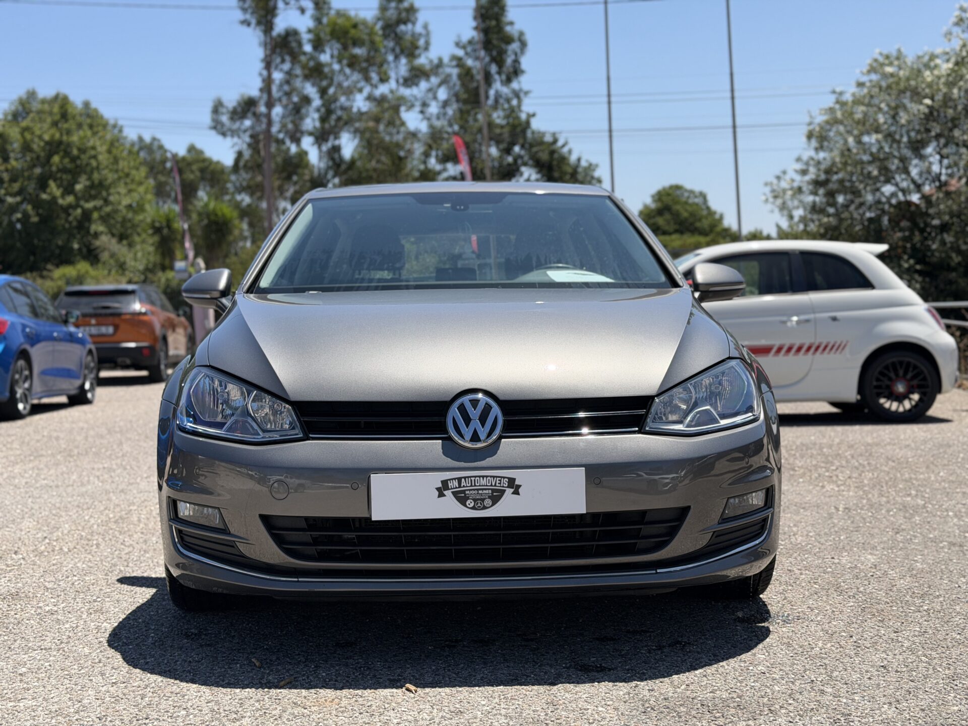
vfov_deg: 30.3
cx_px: 484
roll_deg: +3.8
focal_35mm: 48
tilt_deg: -3.0
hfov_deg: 39.7
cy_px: 363
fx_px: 1342
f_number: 1.78
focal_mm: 6.76
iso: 64
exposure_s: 1/4878
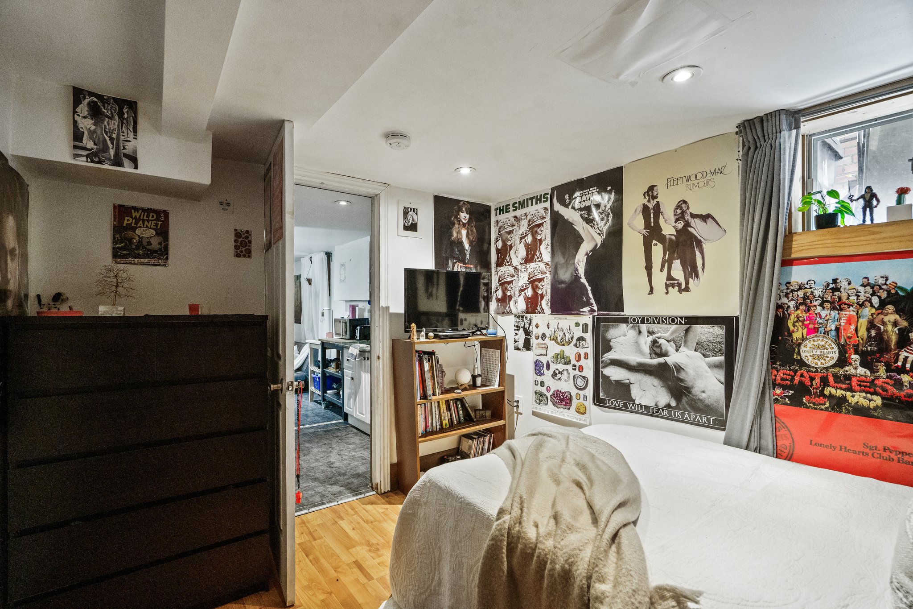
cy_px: 304
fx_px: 406
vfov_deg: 73.7
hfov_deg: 96.7
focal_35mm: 16
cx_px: 456
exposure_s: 1/15
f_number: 5.6
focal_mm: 16
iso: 12800
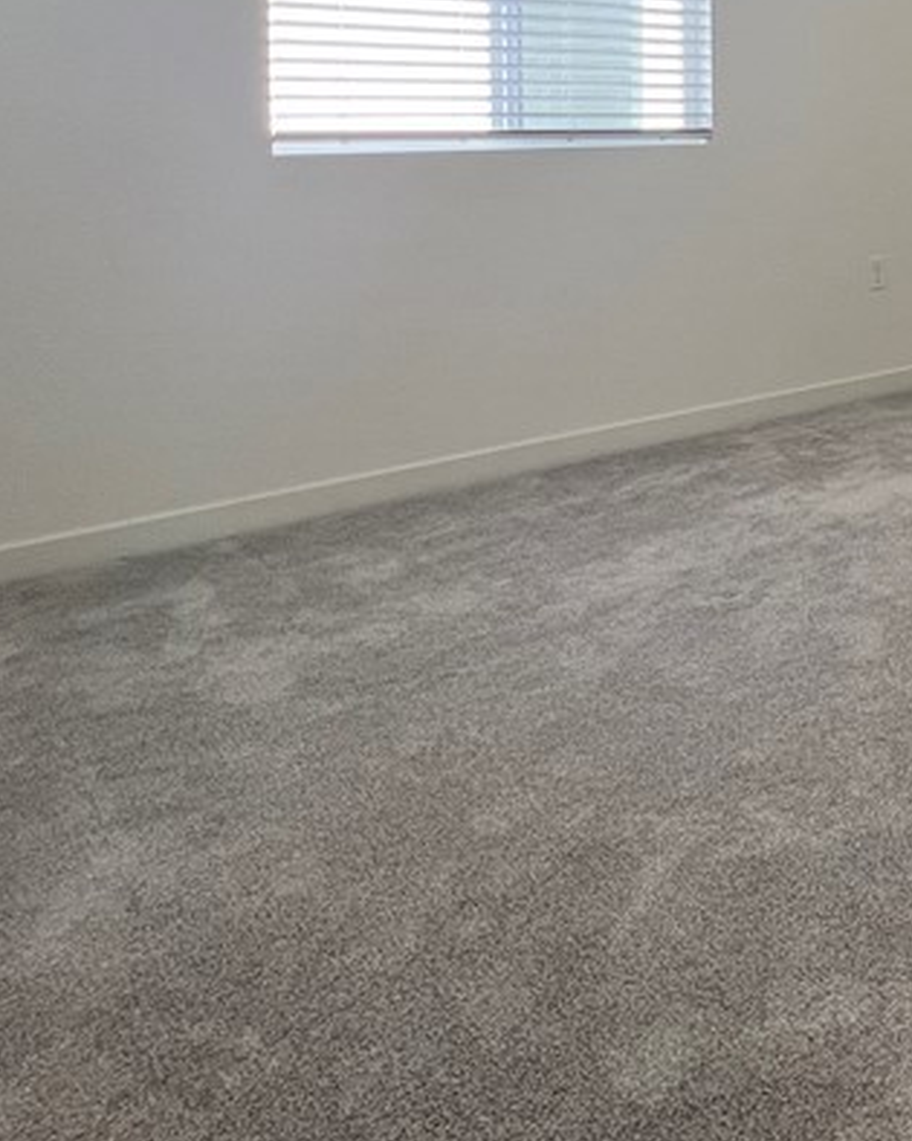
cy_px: 145
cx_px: 1100
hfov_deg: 35.1
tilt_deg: -1.9
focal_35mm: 33
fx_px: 1114
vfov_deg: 49.2
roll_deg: -0.4
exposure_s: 1/99
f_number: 1.8
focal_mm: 1.57
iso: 125
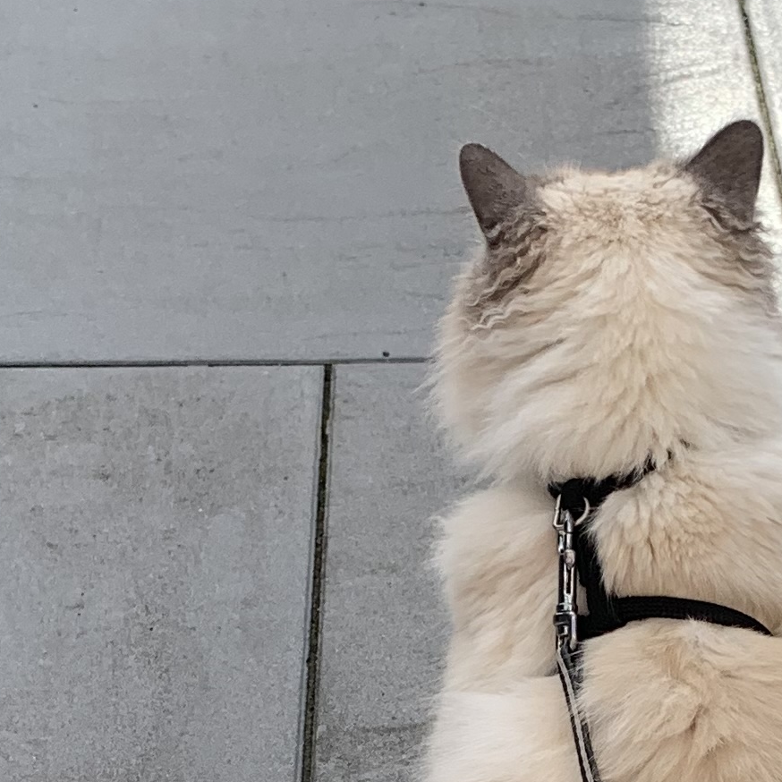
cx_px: 566
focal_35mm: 106
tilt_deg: -39.0
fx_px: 2709
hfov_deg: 16.4
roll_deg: +1.4
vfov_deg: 15.8
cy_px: 917
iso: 25
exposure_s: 1/1111
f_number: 1.8
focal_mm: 4.25
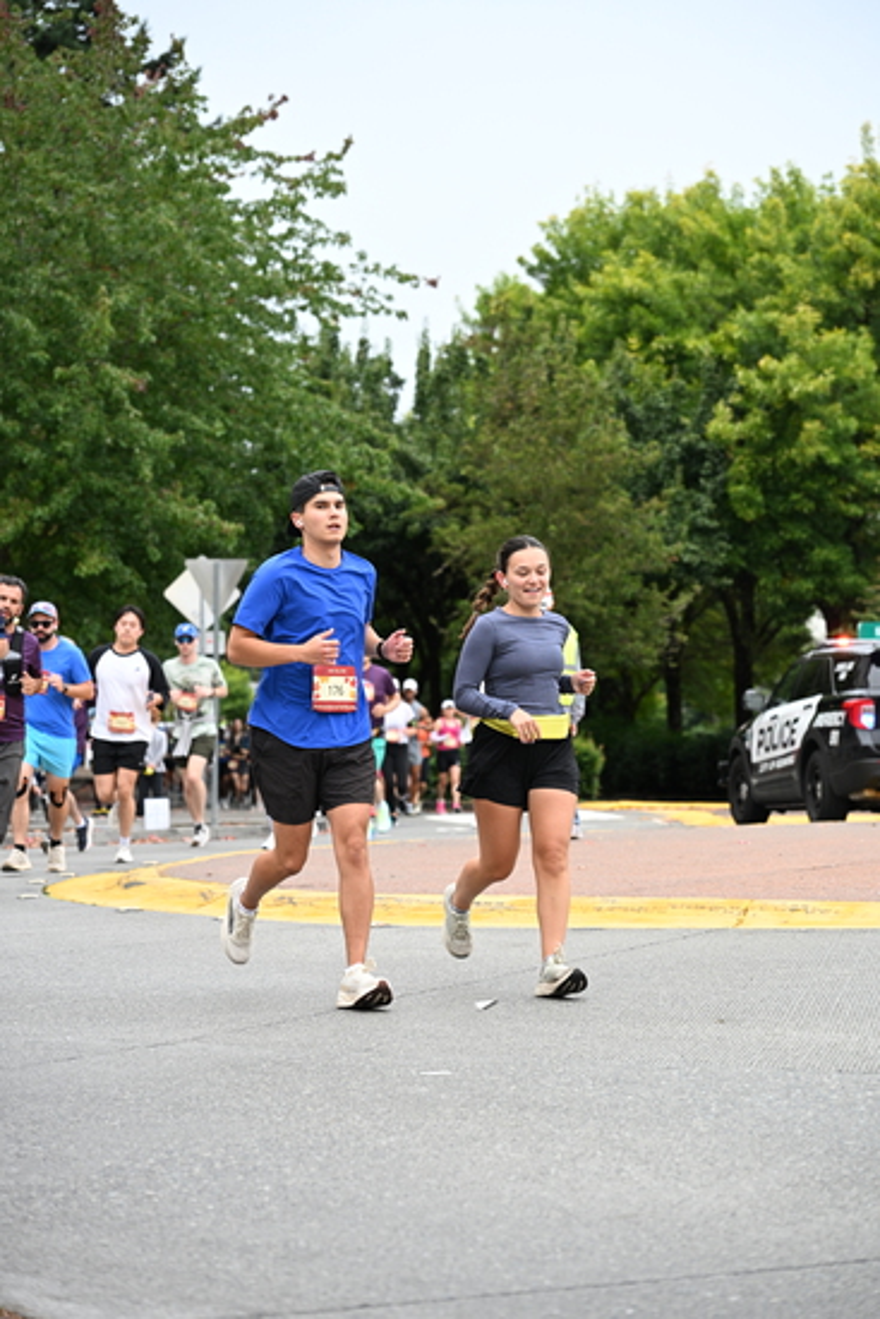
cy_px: 660
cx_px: 440
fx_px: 3114
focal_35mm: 85
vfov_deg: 23.9
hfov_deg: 16.1
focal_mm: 85
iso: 1600
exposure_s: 1/800
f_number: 4
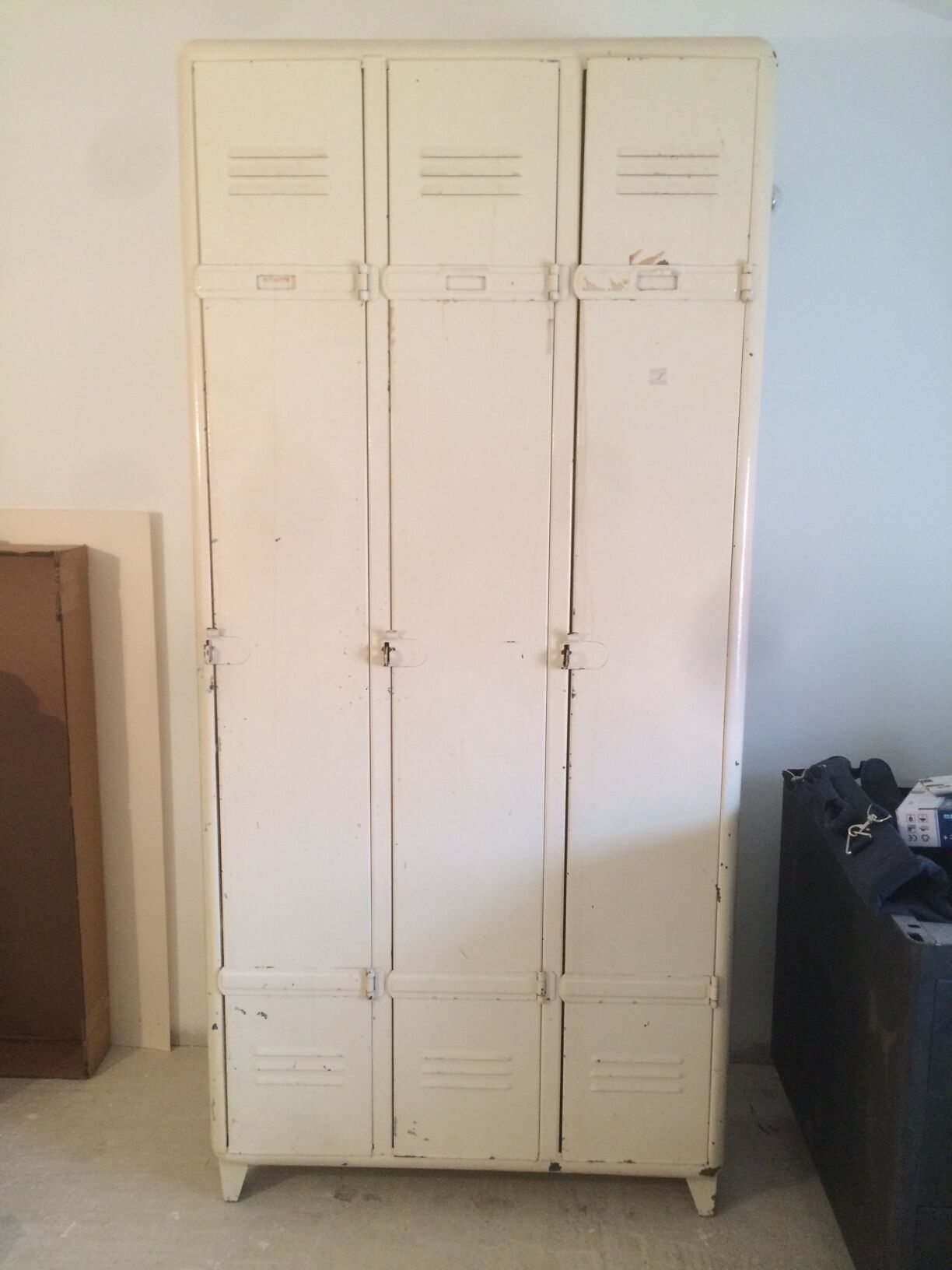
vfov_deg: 61.7
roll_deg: -0.4
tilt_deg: -9.6
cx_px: 476
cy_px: 635
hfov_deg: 48.2
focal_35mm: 29
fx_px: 1063
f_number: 2.2
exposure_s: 1/33
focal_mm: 4.15
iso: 200
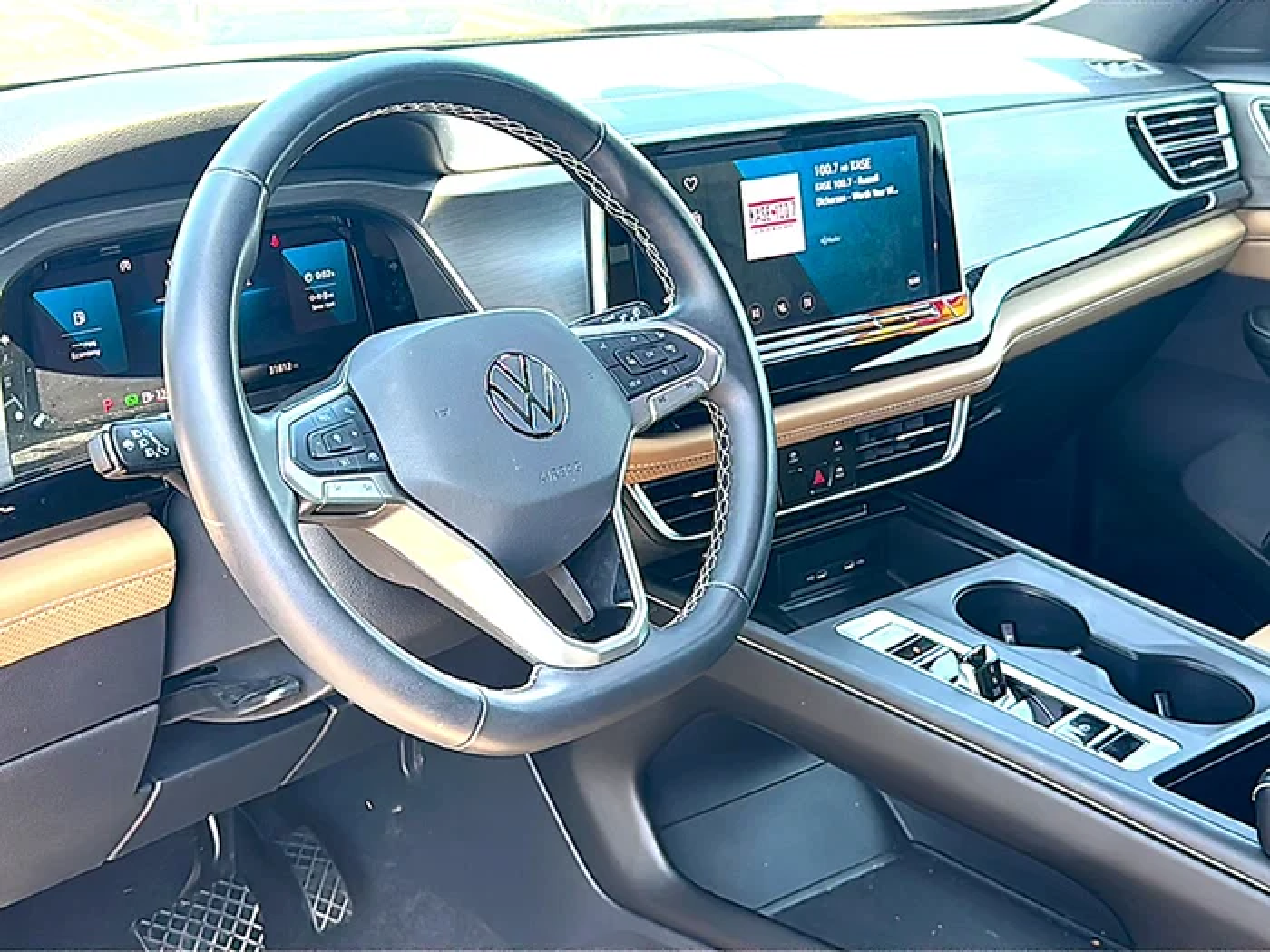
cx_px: 635
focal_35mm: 39
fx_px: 1431
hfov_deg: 47.9
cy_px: 476
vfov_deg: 36.8
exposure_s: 1/258
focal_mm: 6.86
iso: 125
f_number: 1.78
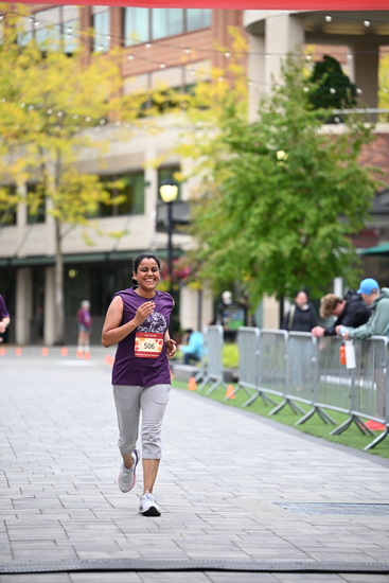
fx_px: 2106
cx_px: 194
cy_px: 292
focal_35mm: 130
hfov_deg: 10.6
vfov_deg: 15.8
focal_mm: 130
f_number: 2.8
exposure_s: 1/1600
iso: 640
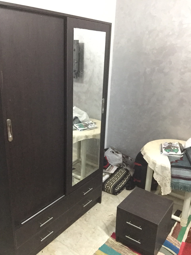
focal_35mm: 31
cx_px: 96
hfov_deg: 45.4
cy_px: 128
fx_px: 228
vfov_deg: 58.4
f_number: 2.2
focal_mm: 2.65
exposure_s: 1/17
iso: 320
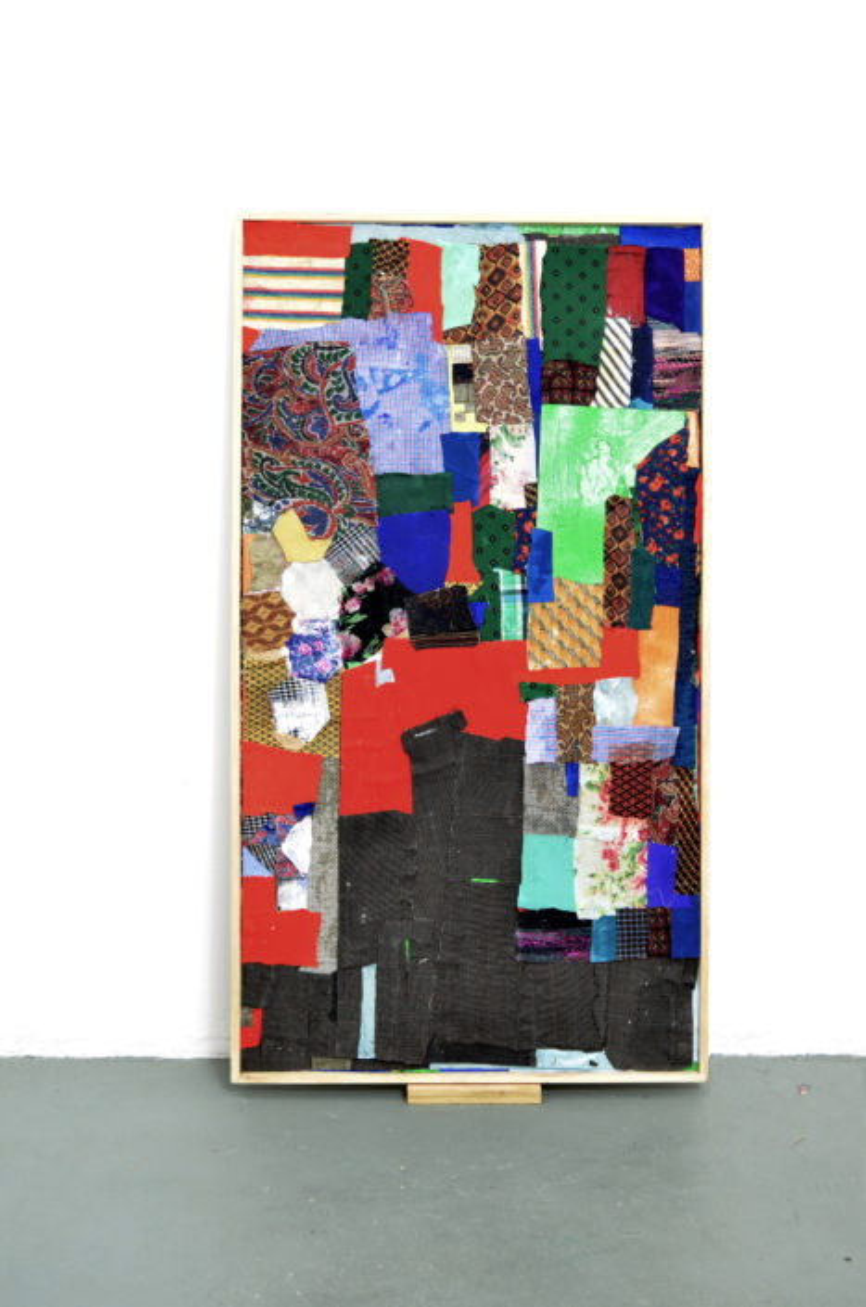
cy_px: 654
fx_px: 1740
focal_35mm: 48
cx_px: 433
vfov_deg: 41.2
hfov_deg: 28.0
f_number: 5
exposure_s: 1/3
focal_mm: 32
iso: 100
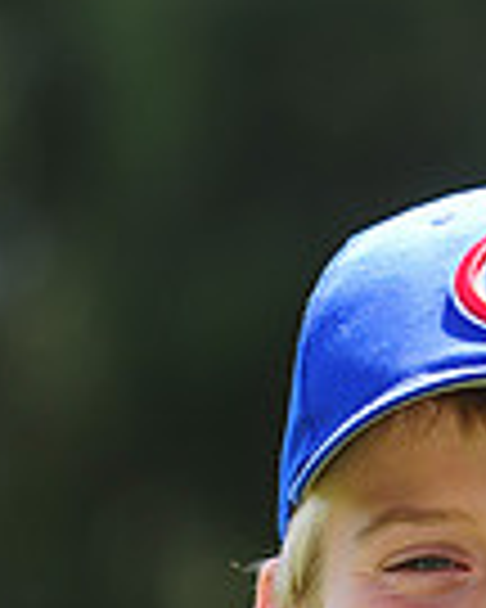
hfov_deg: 1.9
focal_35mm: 806
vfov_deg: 2.4
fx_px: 14492
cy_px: 1144
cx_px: 554
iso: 200
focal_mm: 200
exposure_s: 1/250
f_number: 5.6
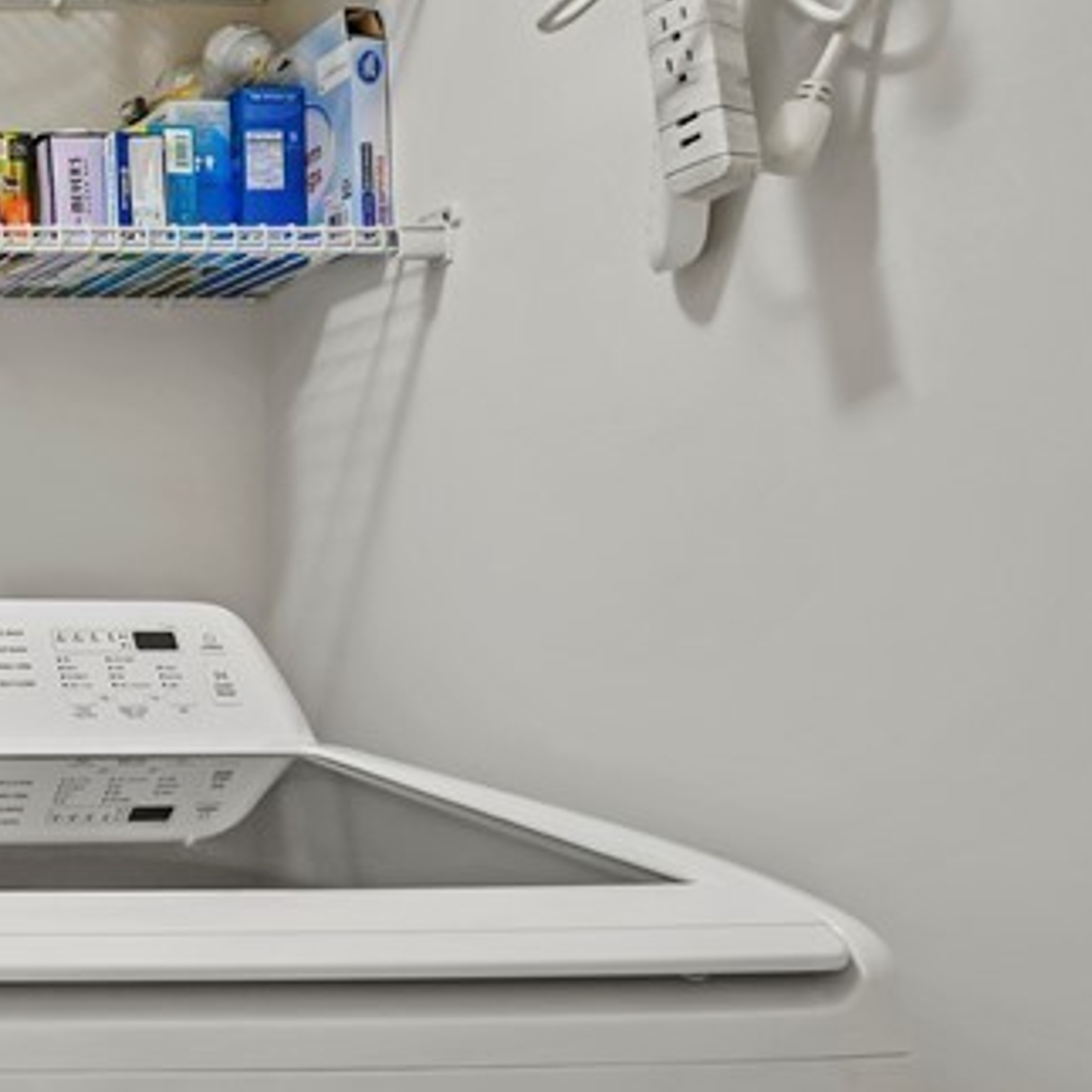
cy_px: 624
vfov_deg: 41.8
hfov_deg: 28.5
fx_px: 1428
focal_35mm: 40
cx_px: -516
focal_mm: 14
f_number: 8
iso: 100
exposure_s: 1.6
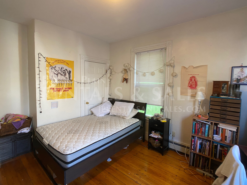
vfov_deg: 53.1
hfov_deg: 67.3
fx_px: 186
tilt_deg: -3.8
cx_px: 124
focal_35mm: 26
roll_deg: -1.2
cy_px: 92
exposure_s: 1/60
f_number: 1.8
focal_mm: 4.25
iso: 250
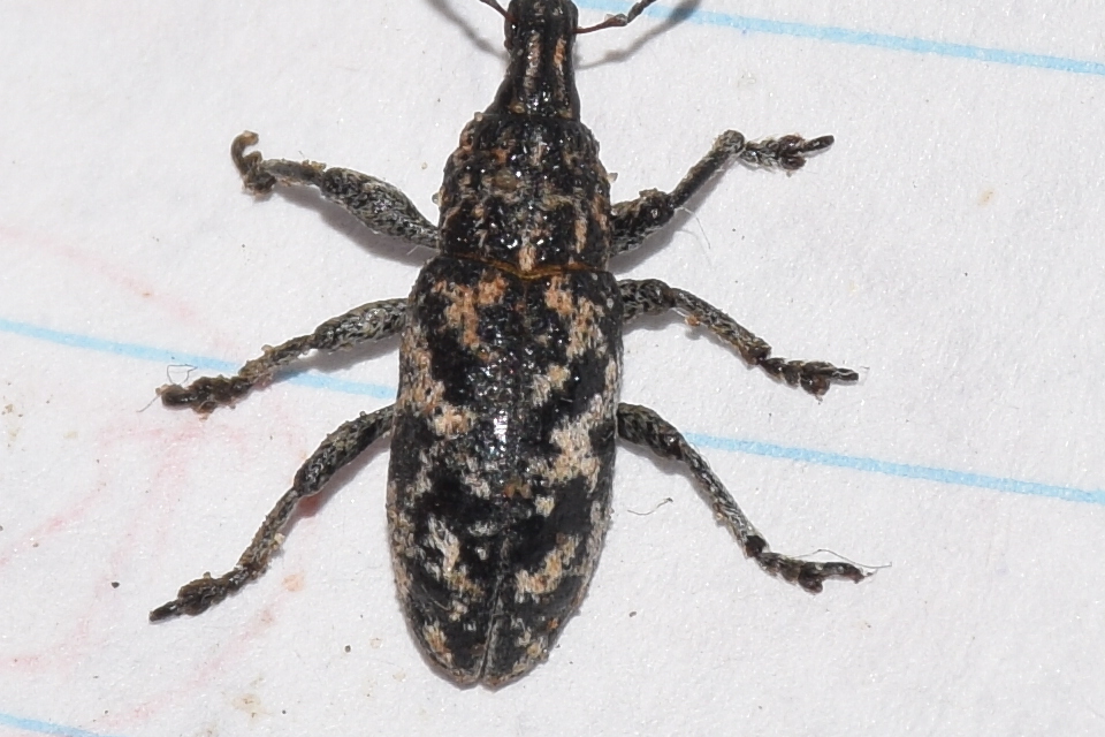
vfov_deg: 6.5
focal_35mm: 210
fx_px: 6445
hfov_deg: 9.8
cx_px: 552
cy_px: 368
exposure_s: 1/160
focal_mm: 140
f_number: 11
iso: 100
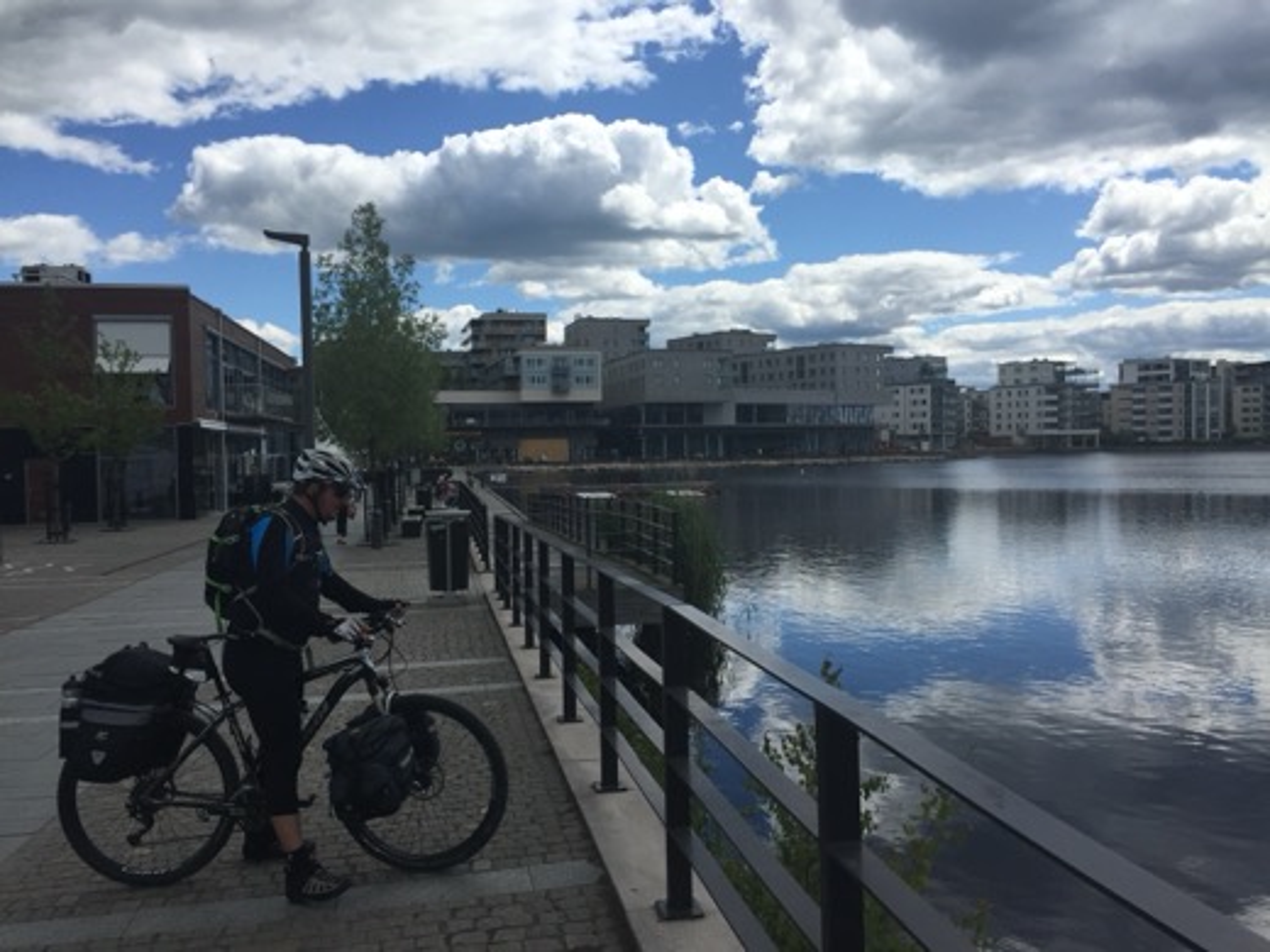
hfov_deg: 61.7
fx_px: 1064
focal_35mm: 29
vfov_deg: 48.2
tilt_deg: -1.4
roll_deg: +0.2
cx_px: 635
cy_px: 476
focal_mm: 4.15
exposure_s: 1/2825
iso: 32
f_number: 2.2
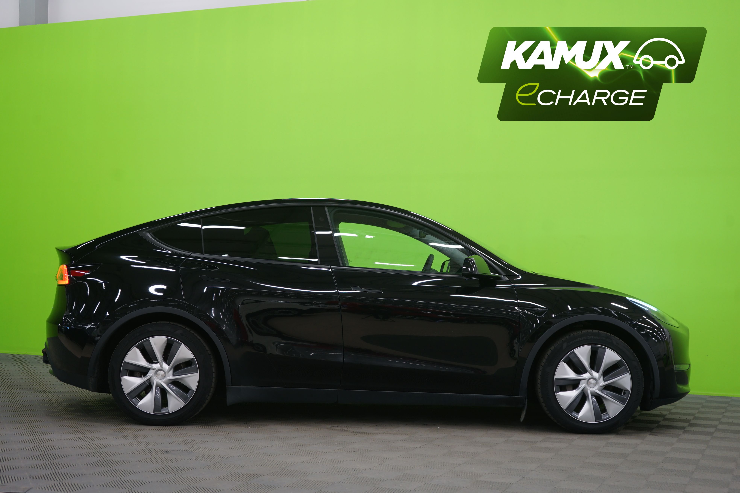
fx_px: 966
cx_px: 370
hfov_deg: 41.9
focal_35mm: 47
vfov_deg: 28.6
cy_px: 246
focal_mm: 47
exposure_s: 1/8
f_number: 5
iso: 400
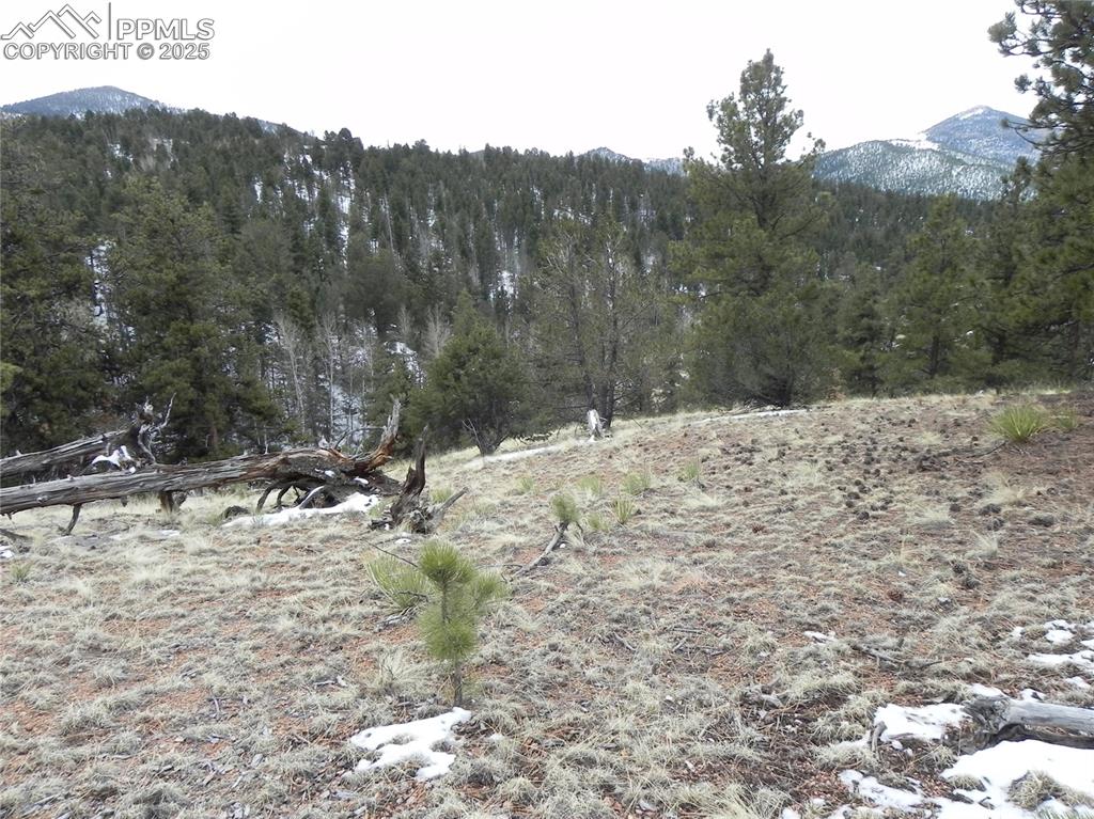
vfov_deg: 53.0
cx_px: 547
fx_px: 821
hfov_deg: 67.3
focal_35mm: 26
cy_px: 410
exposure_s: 1/328
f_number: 6.3
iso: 160
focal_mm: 4.6
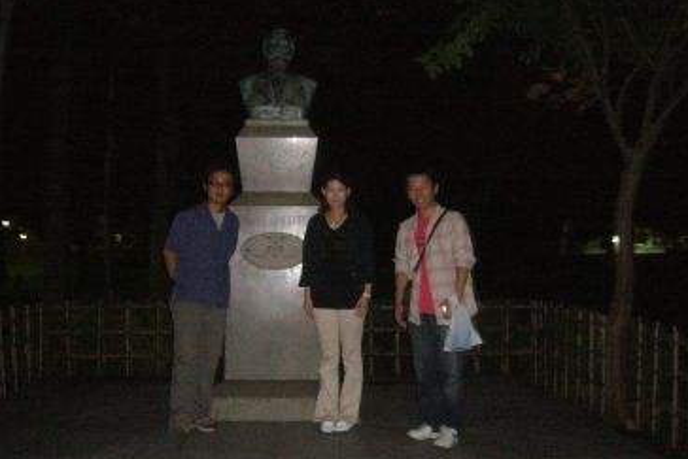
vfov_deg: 33.4
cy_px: 244
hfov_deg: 48.4
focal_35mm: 40
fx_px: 765
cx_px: 316
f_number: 2.8
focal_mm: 5.8
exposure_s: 1/8
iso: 400
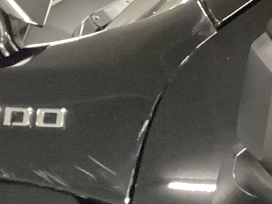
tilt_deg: -24.3
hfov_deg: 17.3
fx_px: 880
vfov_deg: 12.9
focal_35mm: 112
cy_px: 252
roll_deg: +2.0
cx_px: 33
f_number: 2.4
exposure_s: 1/30
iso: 800
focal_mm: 3.3
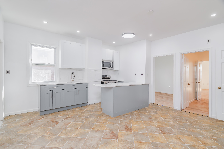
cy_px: 74
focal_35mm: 16
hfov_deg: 95.1
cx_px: 112
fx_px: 102
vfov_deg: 71.8
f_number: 8
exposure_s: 1/8
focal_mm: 11
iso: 100
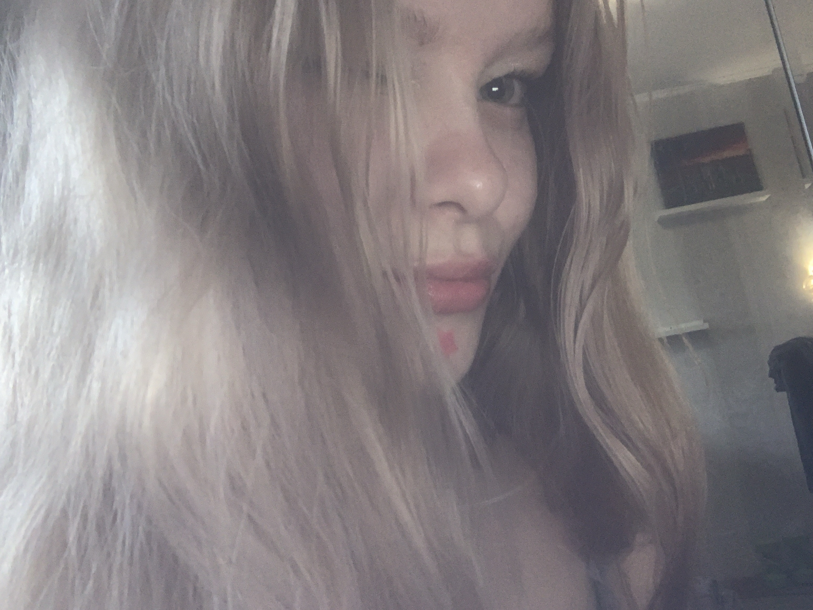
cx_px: 406
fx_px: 752
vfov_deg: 44.2
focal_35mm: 32
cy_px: 305
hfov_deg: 56.8
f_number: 2.2
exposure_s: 1/49
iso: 125
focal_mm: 2.87
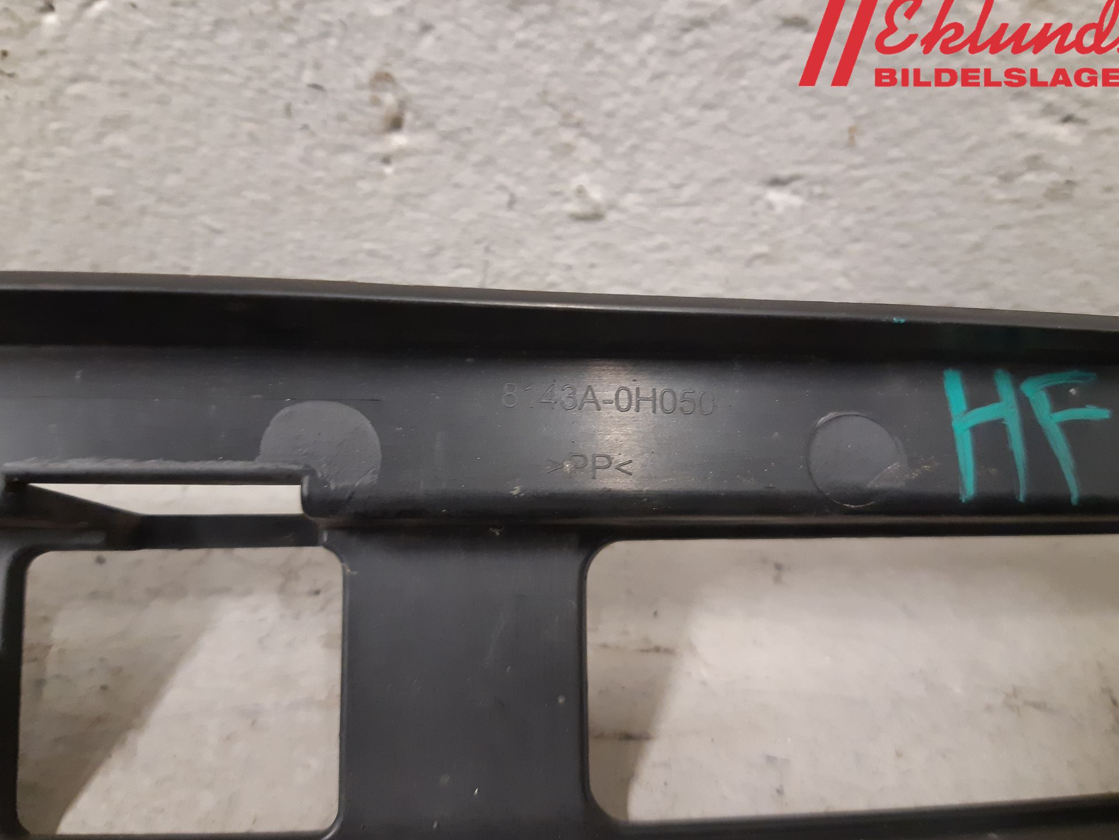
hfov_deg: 65.3
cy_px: 427
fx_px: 873
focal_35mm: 27
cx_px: 566
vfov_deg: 51.4
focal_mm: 3.93
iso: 250
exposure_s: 1/33
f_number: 1.7
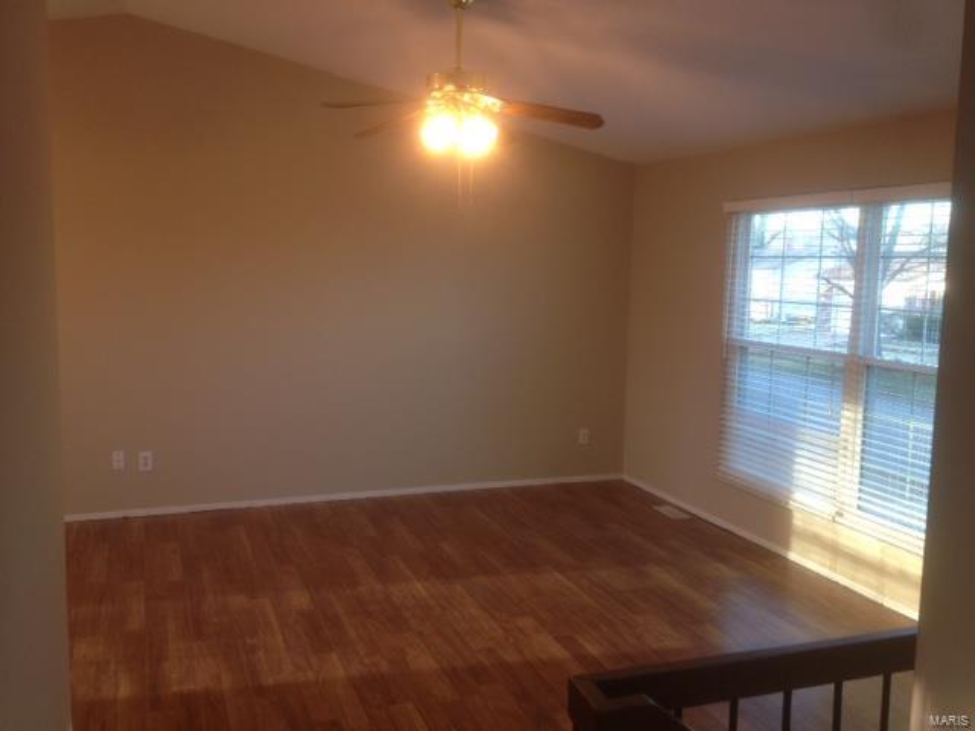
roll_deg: -1.4
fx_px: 986
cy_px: 366
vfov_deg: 40.7
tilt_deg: -4.4
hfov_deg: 52.6
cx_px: 488
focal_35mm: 35
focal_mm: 4.28
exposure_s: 1/20
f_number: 2.4
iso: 64
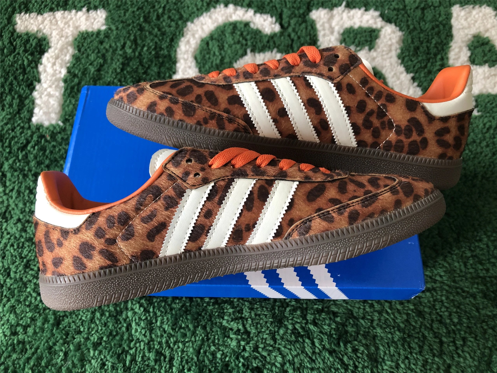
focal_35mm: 28
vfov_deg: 49.7
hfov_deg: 63.4
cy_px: 186
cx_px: 248
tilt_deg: -64.8
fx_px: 402
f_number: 1.8
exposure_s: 1/15
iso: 40
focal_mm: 4
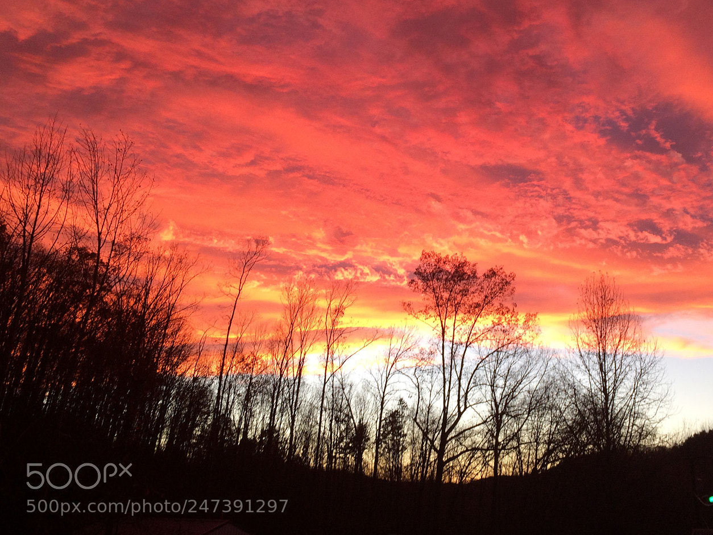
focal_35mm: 37
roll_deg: -1.2
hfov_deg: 49.6
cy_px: 210
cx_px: 446
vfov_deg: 38.5
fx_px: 762
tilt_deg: +19.8
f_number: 2.2
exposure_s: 1/60
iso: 40
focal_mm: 4.15
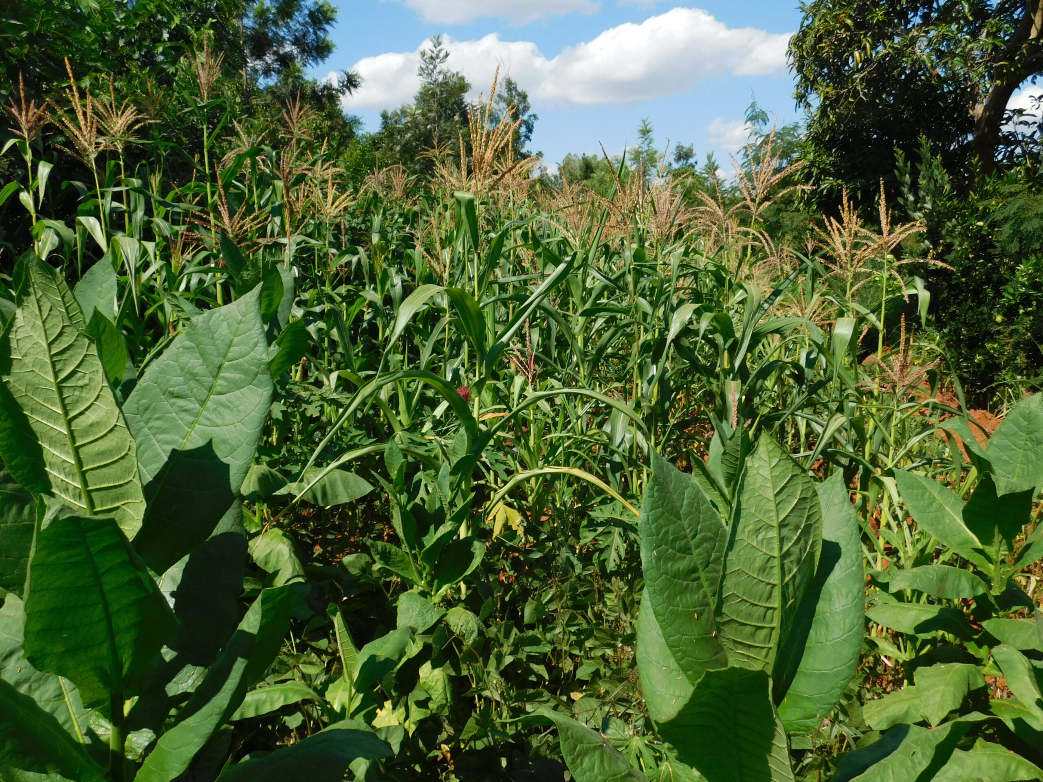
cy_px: 391
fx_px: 904
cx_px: 522
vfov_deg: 46.8
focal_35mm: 30
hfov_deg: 60.0
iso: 125
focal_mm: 5.3
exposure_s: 1/400
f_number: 6.4
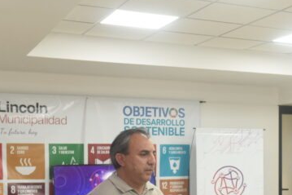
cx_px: 269
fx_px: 608
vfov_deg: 17.8
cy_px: 185
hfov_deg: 26.0
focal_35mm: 75
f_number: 5.6
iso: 2000
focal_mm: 35
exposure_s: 1/200
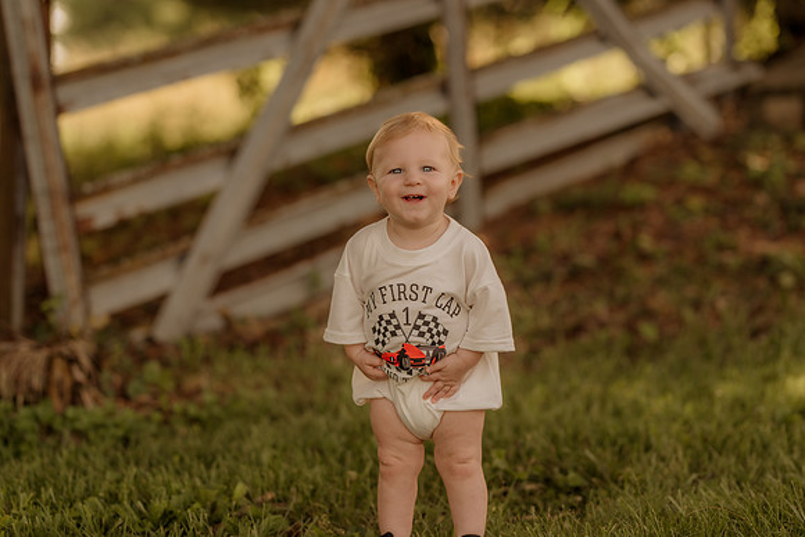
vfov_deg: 16.1
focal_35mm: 85
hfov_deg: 23.9
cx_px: 402
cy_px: 268
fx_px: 1901
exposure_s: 1/1250
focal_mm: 85
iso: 250
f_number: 2
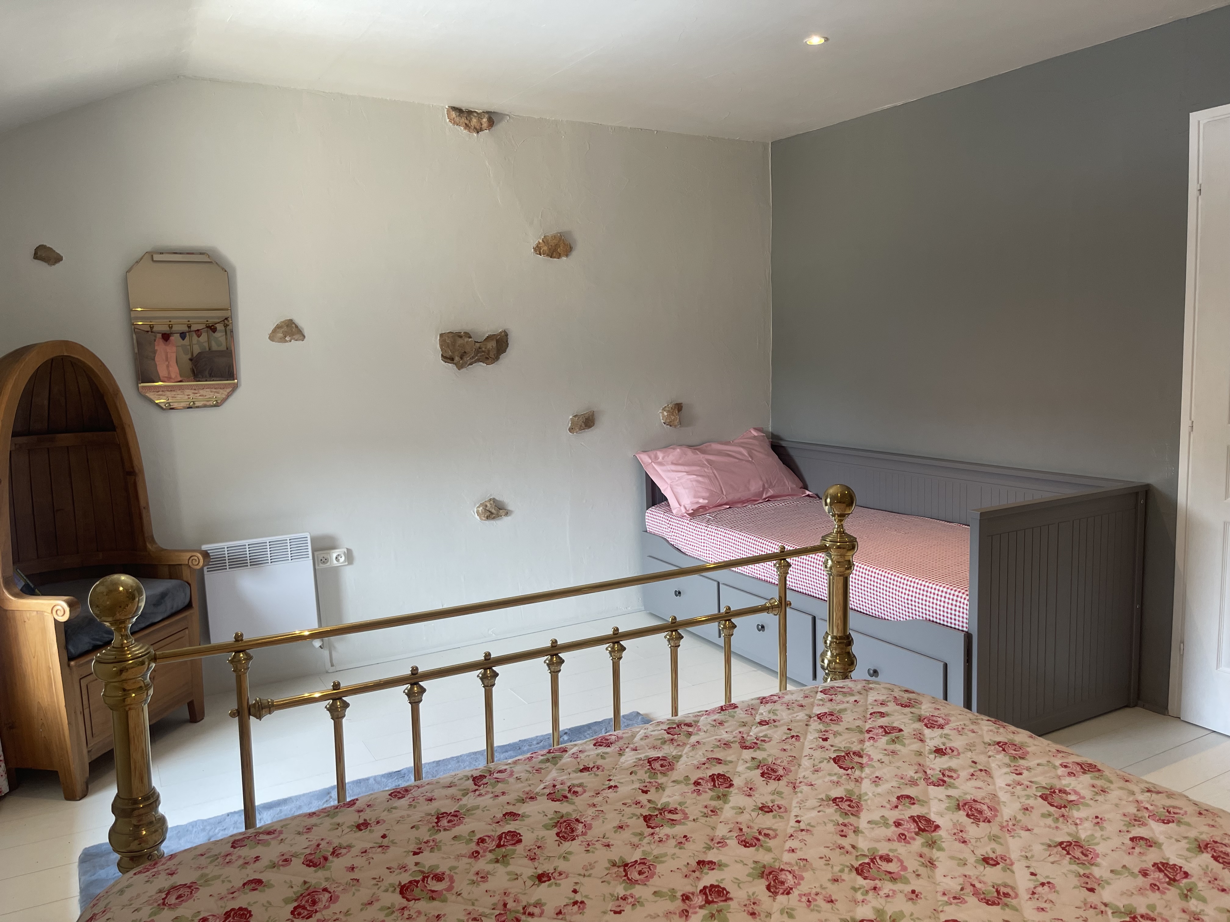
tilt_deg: -7.7
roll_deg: +1.2
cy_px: 461
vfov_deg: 54.9
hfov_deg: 69.4
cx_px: 615
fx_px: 888
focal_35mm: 25
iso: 100
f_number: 1.6
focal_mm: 5.1
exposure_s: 1/115
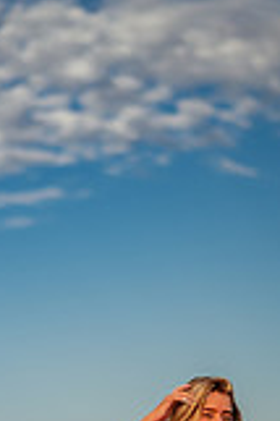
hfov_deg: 8.5
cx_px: 126
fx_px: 1894
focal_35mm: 162
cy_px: 463
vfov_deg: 12.5
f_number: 1.4
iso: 80
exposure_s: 1/6400
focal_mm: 58
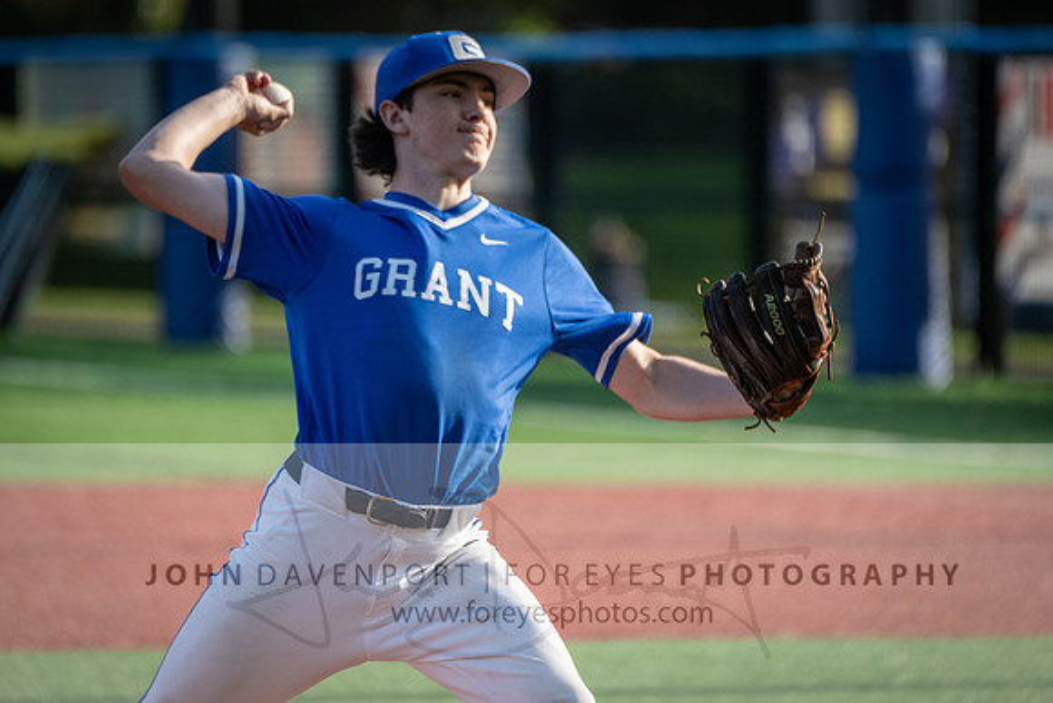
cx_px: 507
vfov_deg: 3.2
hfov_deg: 4.8
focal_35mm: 427
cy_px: 351
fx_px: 12478
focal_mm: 400
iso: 500
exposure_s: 1/1000
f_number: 5.6
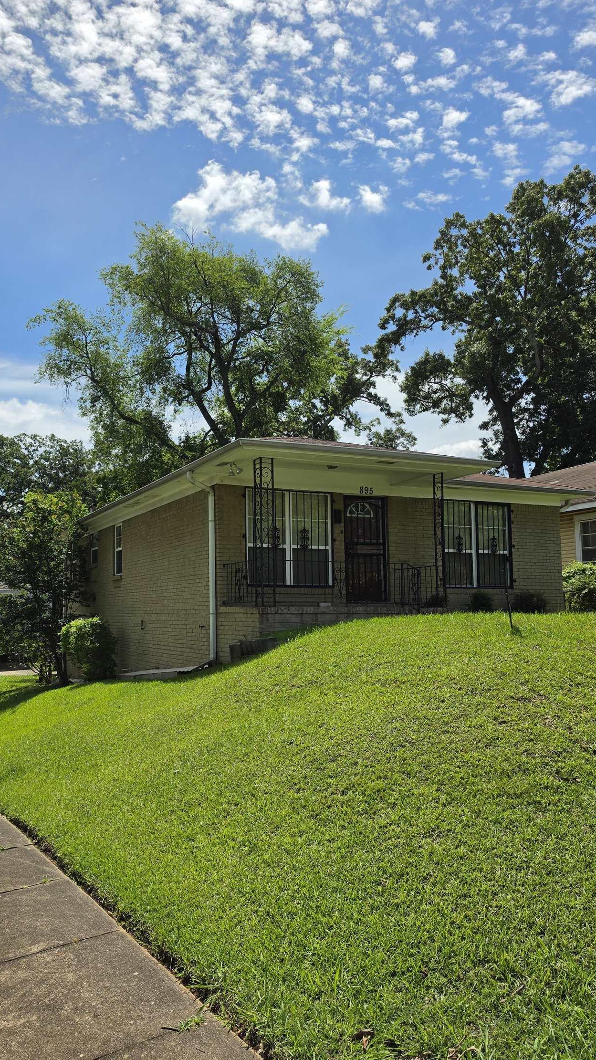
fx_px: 731
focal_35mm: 26
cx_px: 232
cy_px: 545
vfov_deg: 71.9
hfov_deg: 44.1
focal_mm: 6.5
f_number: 1.4
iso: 40
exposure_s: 1/7939
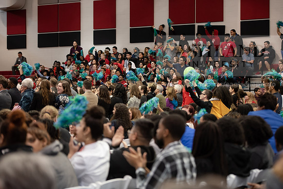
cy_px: 94
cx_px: 142
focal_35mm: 85
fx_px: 668
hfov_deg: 23.9
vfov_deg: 16.1
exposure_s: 1/200
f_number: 2.8
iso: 2000
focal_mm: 85
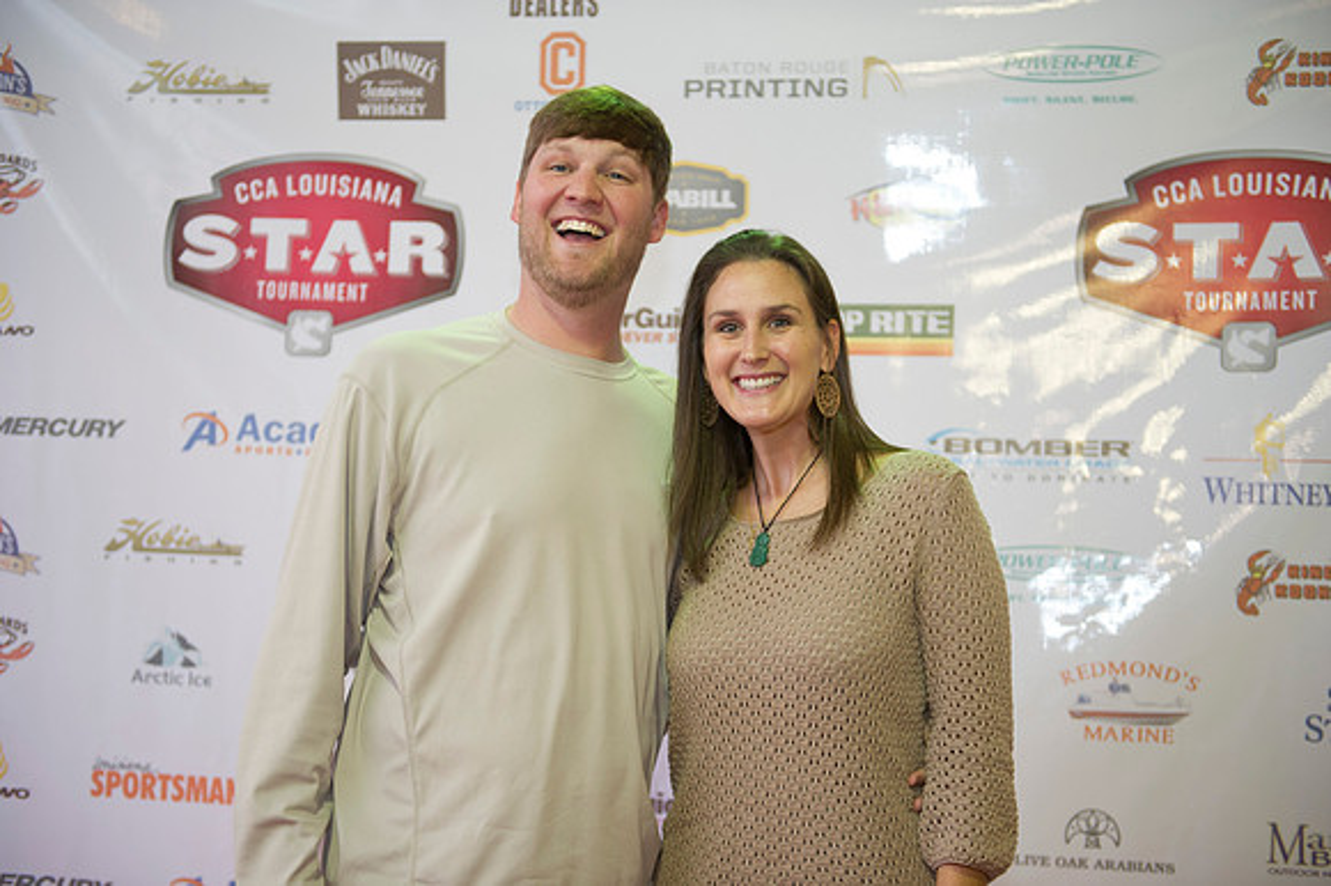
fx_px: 1847
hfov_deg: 39.6
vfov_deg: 27.0
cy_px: 443
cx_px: 666
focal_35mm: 50
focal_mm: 50
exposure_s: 1/80
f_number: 2.8
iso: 1000
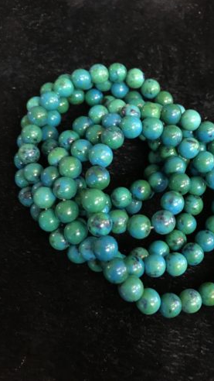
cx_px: 141
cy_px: 188
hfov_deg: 37.4
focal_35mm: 31
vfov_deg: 62.6
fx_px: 313
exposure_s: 1/15
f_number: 1.8
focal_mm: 3.99
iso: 80
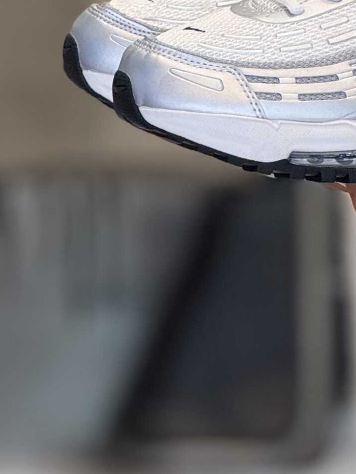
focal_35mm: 323
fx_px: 4430
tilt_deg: -12.4
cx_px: 411
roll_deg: +0.1
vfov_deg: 6.1
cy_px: 4
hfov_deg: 4.6
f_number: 2.8
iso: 125
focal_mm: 15.66
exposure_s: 1/100
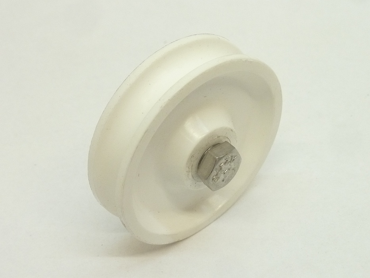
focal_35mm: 48
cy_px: 139
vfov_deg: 30.3
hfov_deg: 39.7
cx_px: 185
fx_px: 513
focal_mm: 7.9
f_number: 3.8
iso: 400
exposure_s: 1/30
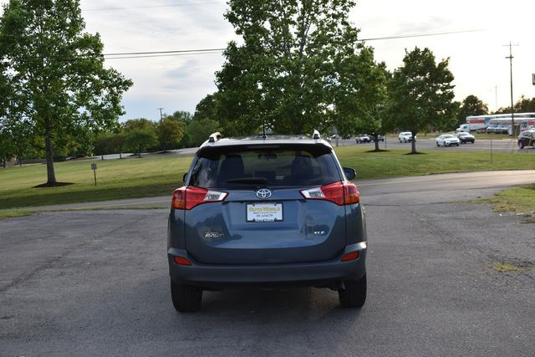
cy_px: 178
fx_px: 691
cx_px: 268
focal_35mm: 46
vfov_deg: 29.0
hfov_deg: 42.3
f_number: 6.3
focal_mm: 31
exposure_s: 1/250
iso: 200
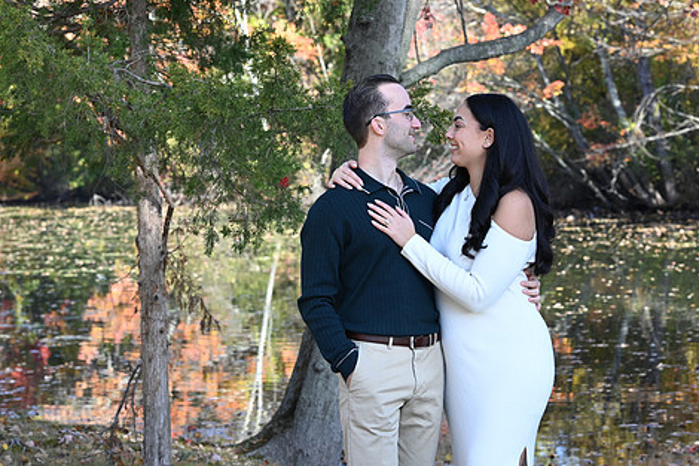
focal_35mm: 105
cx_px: 351
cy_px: 215
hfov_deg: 19.5
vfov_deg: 13.0
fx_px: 2038
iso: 320
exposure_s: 1/160
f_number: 7.1
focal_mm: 85
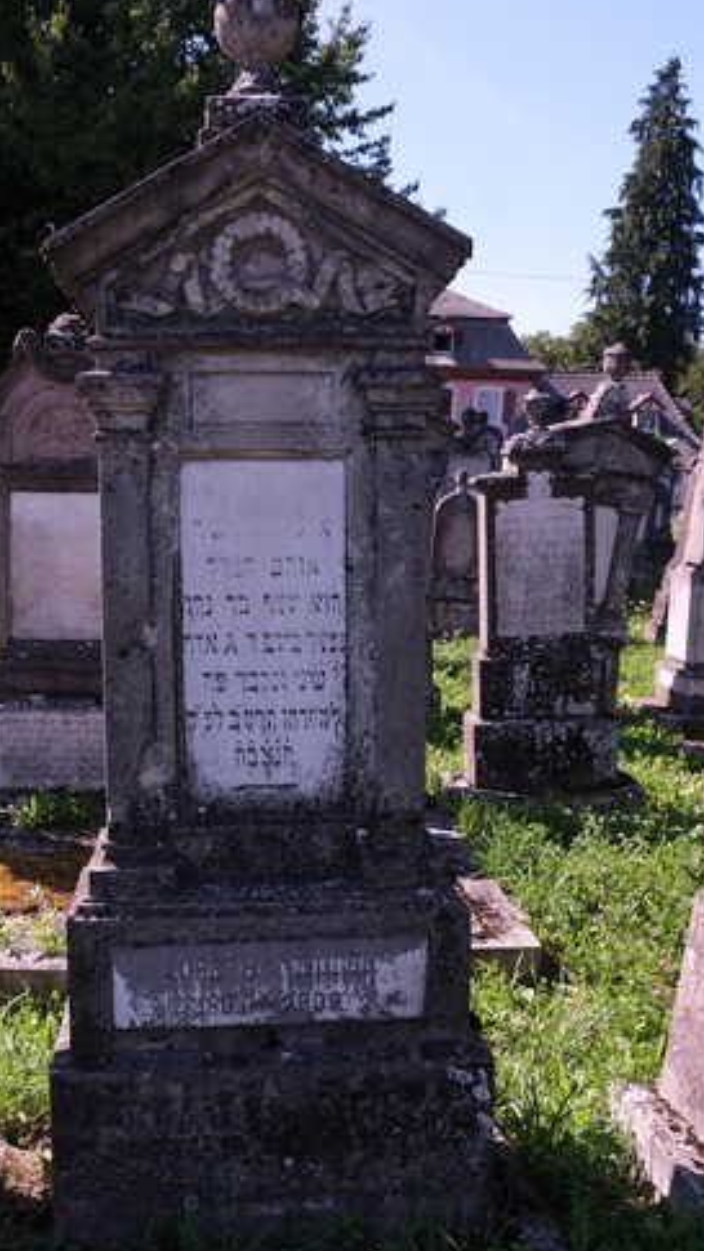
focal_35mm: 35
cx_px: 260
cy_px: 671
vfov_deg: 56.6
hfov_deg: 33.6
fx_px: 1161
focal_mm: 18
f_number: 5.6
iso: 320
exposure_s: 1/450
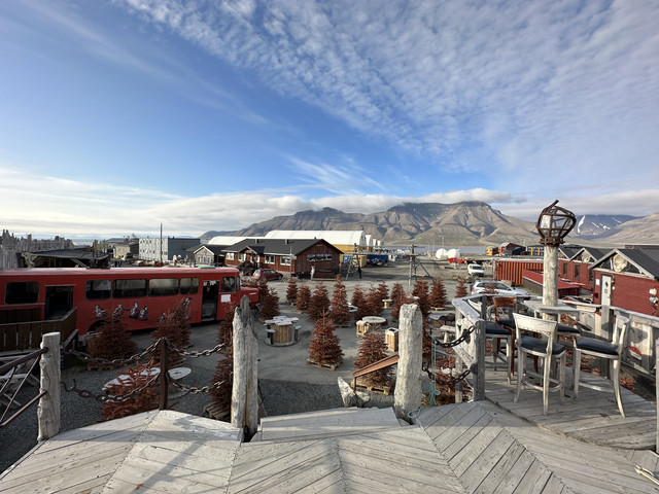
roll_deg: -1.5
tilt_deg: -1.4
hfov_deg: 102.1
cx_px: 330
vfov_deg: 85.7
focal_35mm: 14
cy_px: 247
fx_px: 267
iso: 50
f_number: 2.2
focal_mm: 2.22
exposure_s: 1/1689
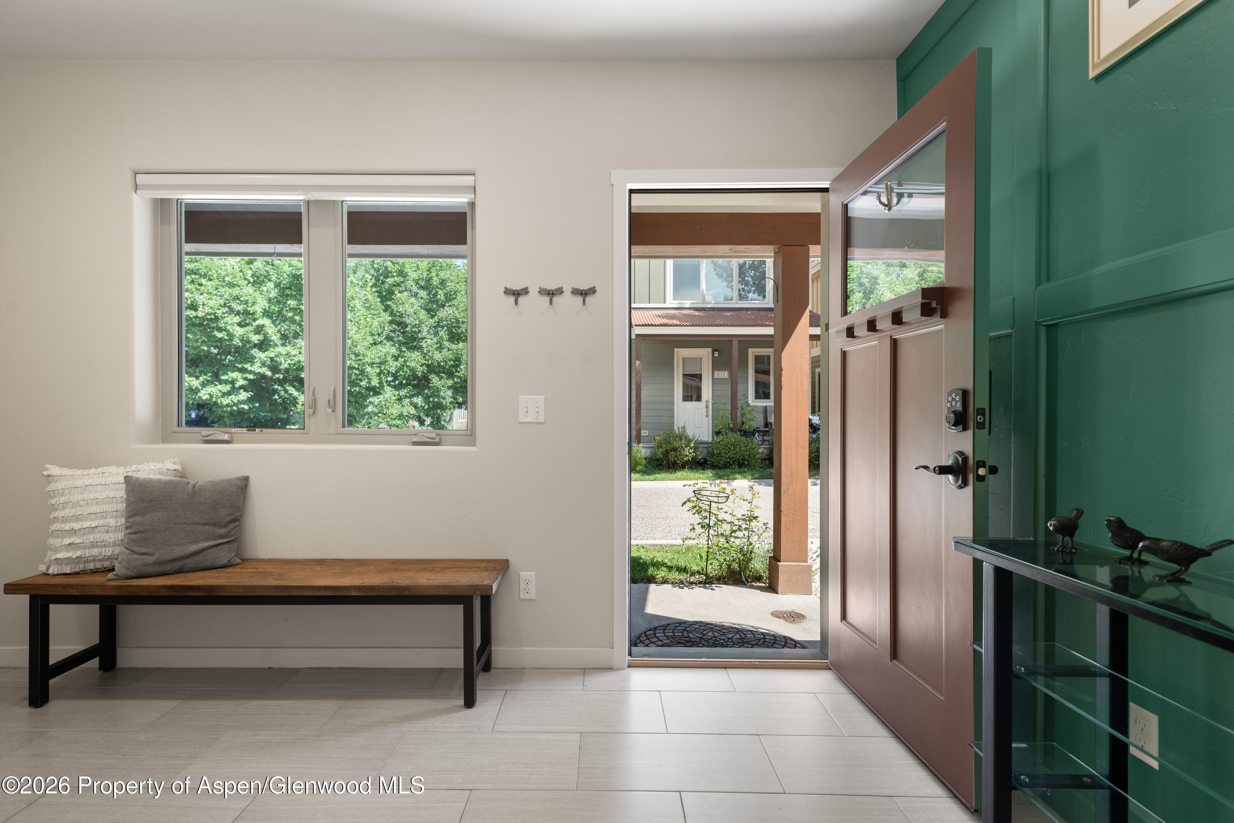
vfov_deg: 70.5
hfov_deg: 93.3
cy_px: 412
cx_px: 617
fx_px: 583
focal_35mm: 17
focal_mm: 17
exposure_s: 1/10
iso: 160
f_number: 7.1
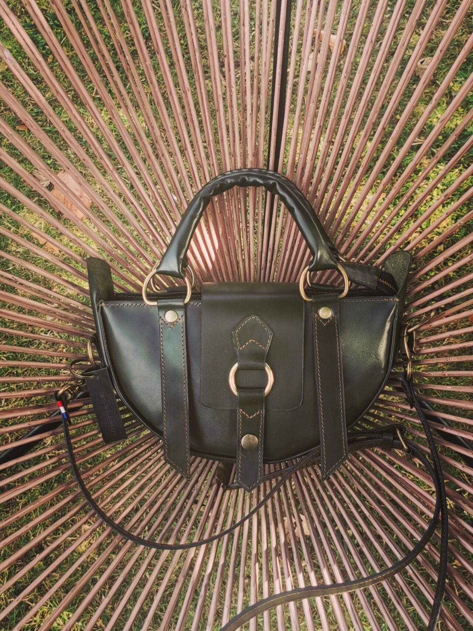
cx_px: 236
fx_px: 784
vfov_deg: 43.9
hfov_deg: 33.6
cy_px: 316
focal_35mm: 43
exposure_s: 1/315
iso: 50
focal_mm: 5.56
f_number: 1.6
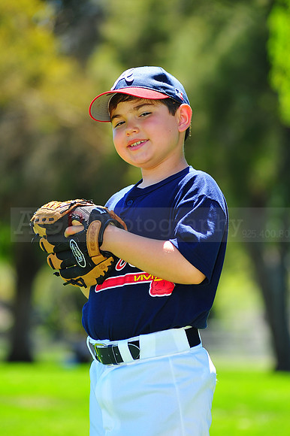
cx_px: 145
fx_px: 2177
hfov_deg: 7.6
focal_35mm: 180
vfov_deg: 11.4
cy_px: 218
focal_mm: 180
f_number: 5
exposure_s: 1/400
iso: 200
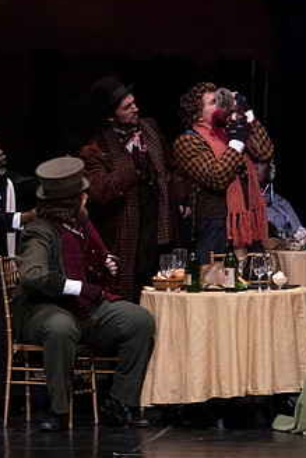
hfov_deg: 3.9
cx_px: -29
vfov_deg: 5.8
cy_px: 230
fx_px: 4508
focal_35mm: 354
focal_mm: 200
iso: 16000
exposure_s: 1/400
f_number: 16
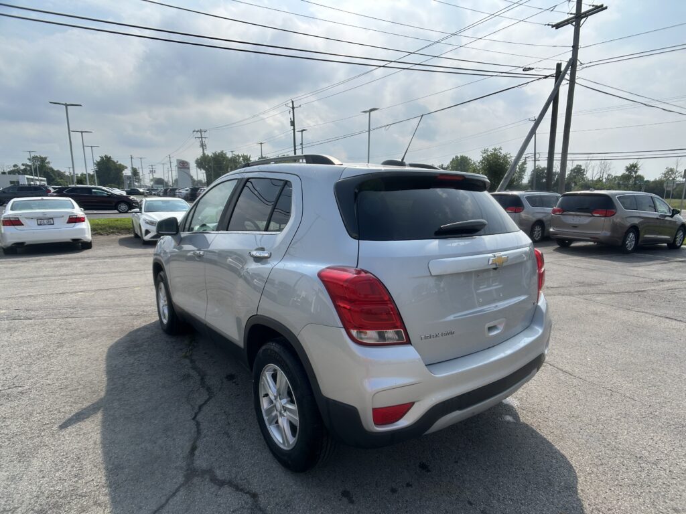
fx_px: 515
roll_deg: -1.2
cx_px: 343
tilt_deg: -9.2
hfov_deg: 67.3
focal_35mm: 26
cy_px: 257
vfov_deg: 53.1
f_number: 1.5
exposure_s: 1/6993
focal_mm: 5.7
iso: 50
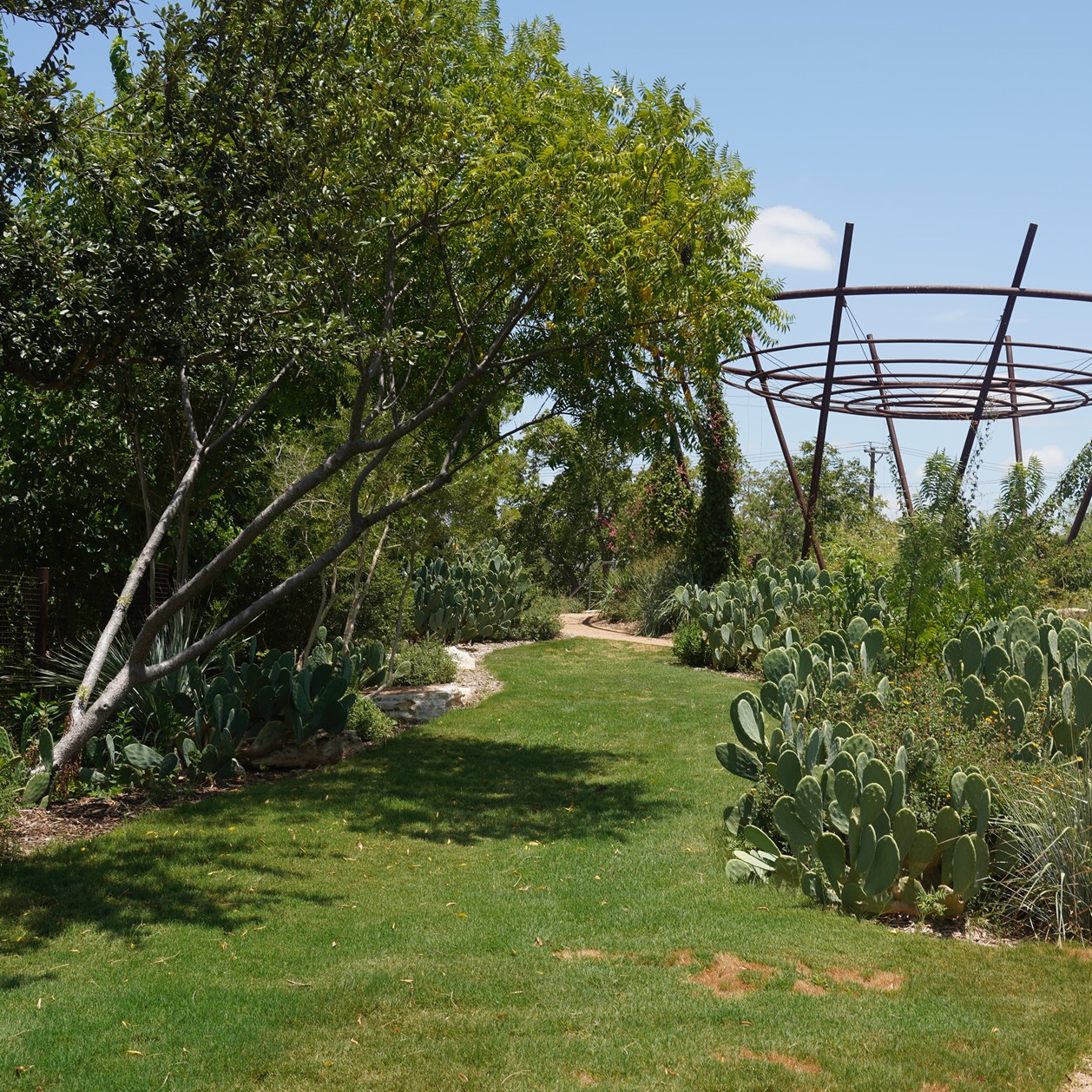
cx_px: 744
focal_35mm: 50
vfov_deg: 34.0
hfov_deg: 33.7
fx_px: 1785
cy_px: 534
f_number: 13
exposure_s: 1/100
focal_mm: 37
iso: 100
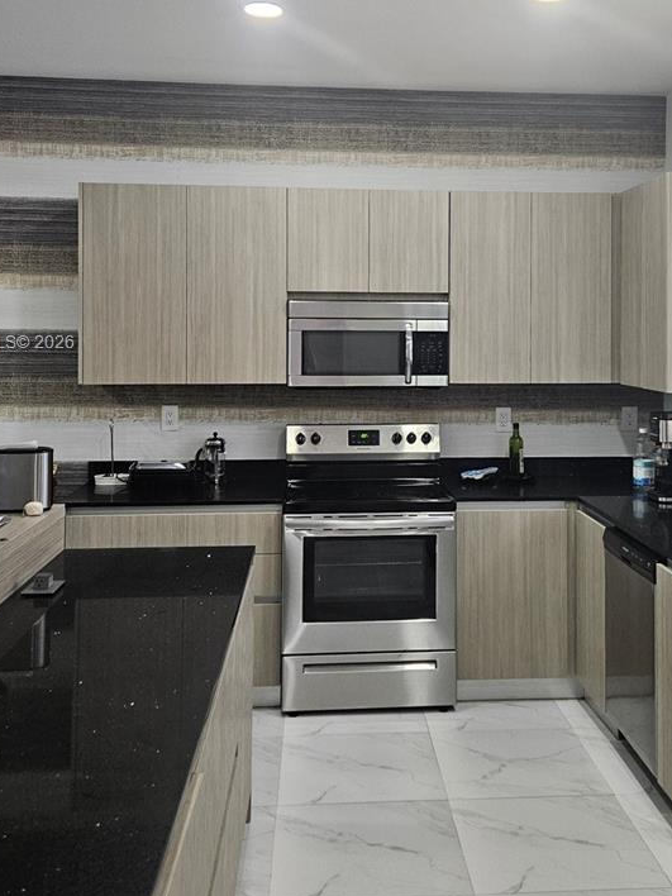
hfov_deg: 36.7
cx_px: 410
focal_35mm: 39
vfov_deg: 47.5
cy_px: 344
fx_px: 1009
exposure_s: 1/120
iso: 250
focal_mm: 5.4
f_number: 1.8
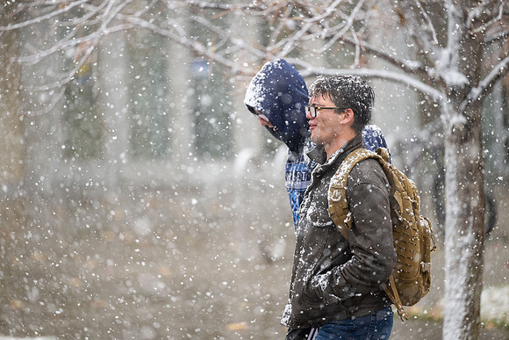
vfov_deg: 6.9
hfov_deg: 10.3
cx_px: 254
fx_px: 2828
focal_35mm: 200
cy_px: 170
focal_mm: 200
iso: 800
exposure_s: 1/800
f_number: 2.8
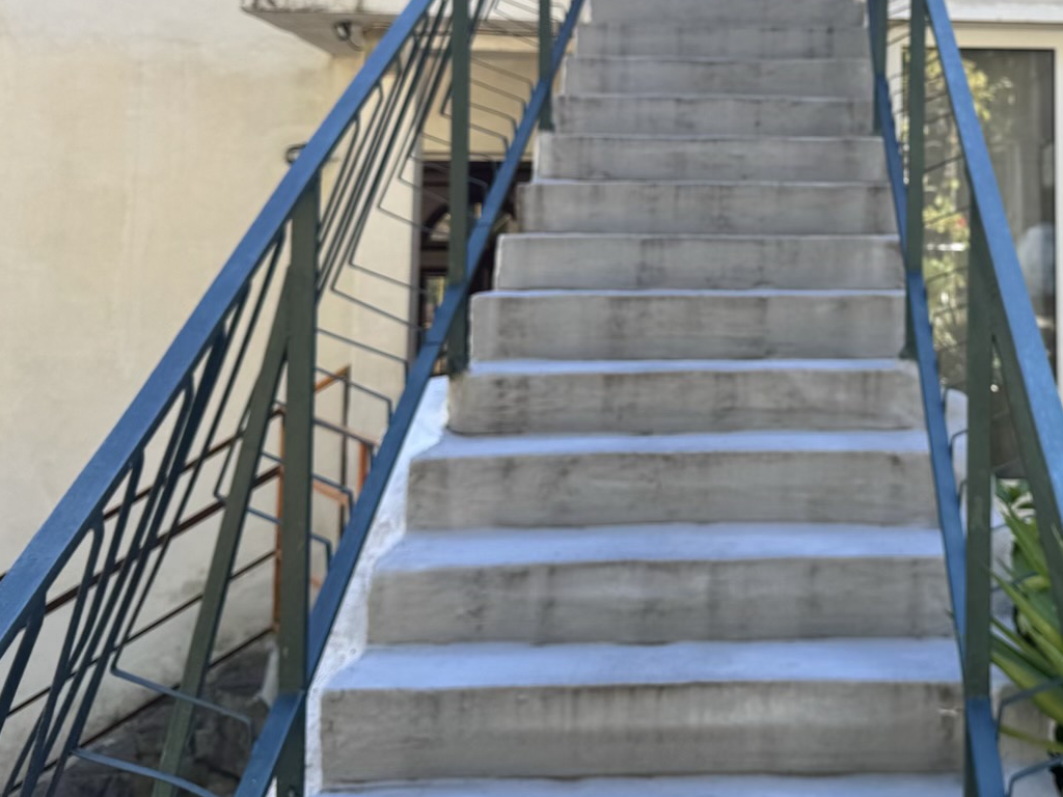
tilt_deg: +5.5
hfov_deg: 40.2
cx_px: 862
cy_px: 153
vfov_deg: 31.3
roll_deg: +0.1
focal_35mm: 45
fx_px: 1382
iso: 80
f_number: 1.78
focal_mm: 6.76
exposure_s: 1/582
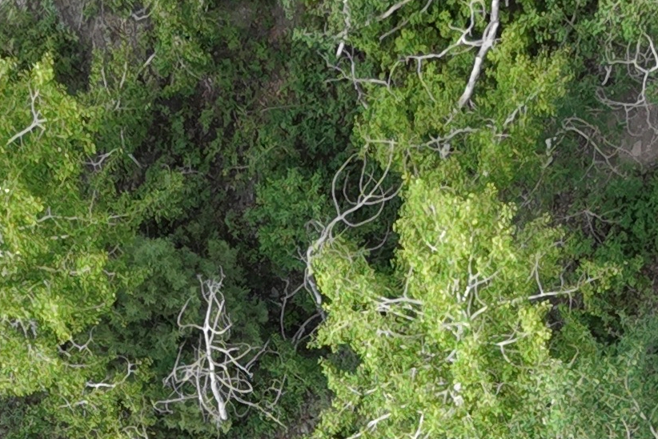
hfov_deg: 25.0
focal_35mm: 81
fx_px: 1480
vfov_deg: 14.6
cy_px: 815
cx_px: 249
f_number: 2.2
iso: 140
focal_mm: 3.05
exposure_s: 1/180
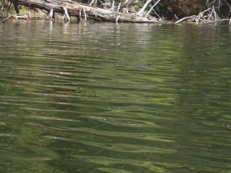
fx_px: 1288
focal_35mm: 193
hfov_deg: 10.0
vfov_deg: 7.7
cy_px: 9
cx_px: 319
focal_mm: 8.5
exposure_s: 1/800
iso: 80
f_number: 3
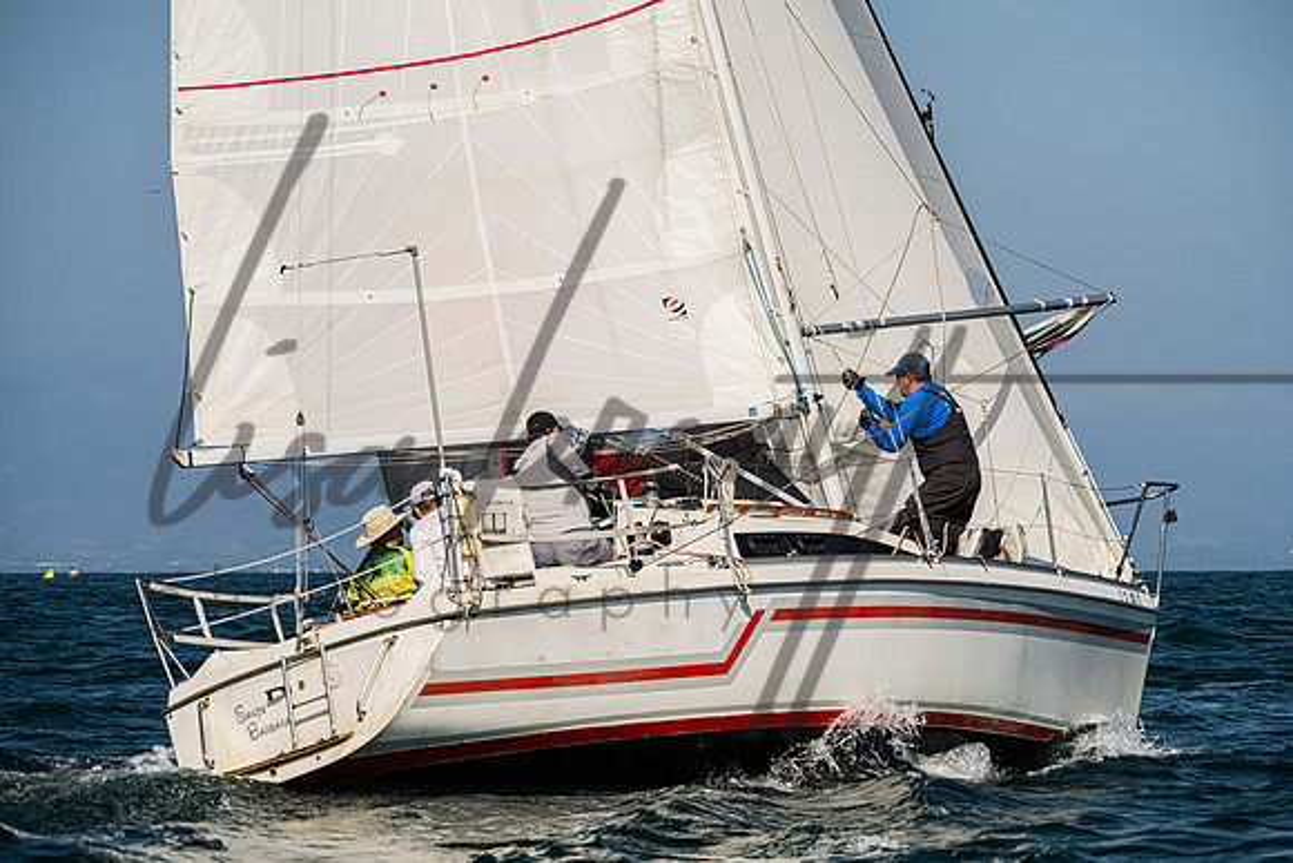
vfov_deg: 6.5
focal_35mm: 211
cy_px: 429
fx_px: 7570
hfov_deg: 9.8
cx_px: 671
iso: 500
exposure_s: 1/2000
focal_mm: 185
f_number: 8
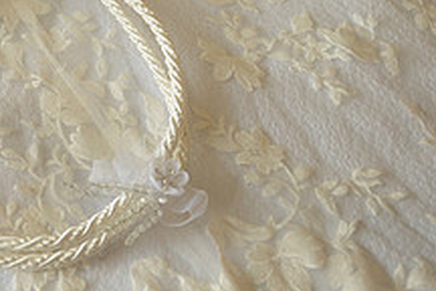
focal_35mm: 85
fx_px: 1029
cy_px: -41
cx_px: -92
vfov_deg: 15.6
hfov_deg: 22.0
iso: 400
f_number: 3.2
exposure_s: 1/200
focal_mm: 28
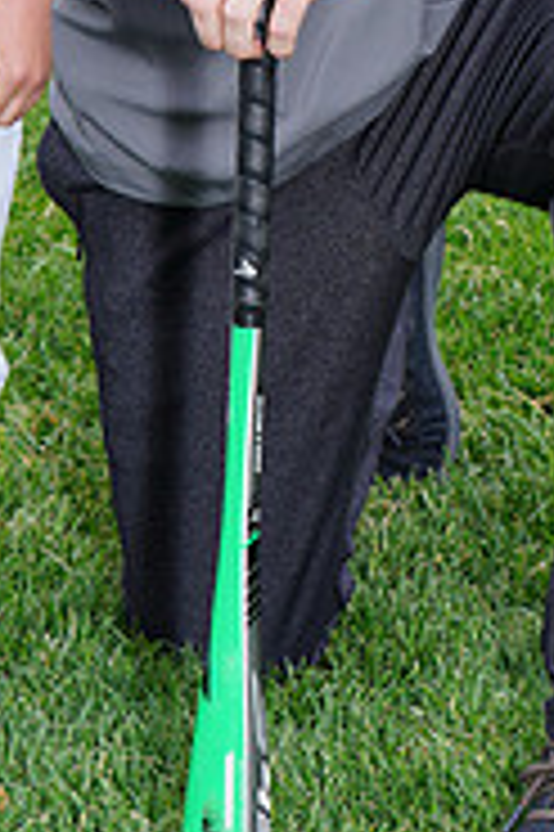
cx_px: 268
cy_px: -234
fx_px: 7030
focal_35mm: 304
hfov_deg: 4.5
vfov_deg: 6.7
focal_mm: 97
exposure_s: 1/200
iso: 200
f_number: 8
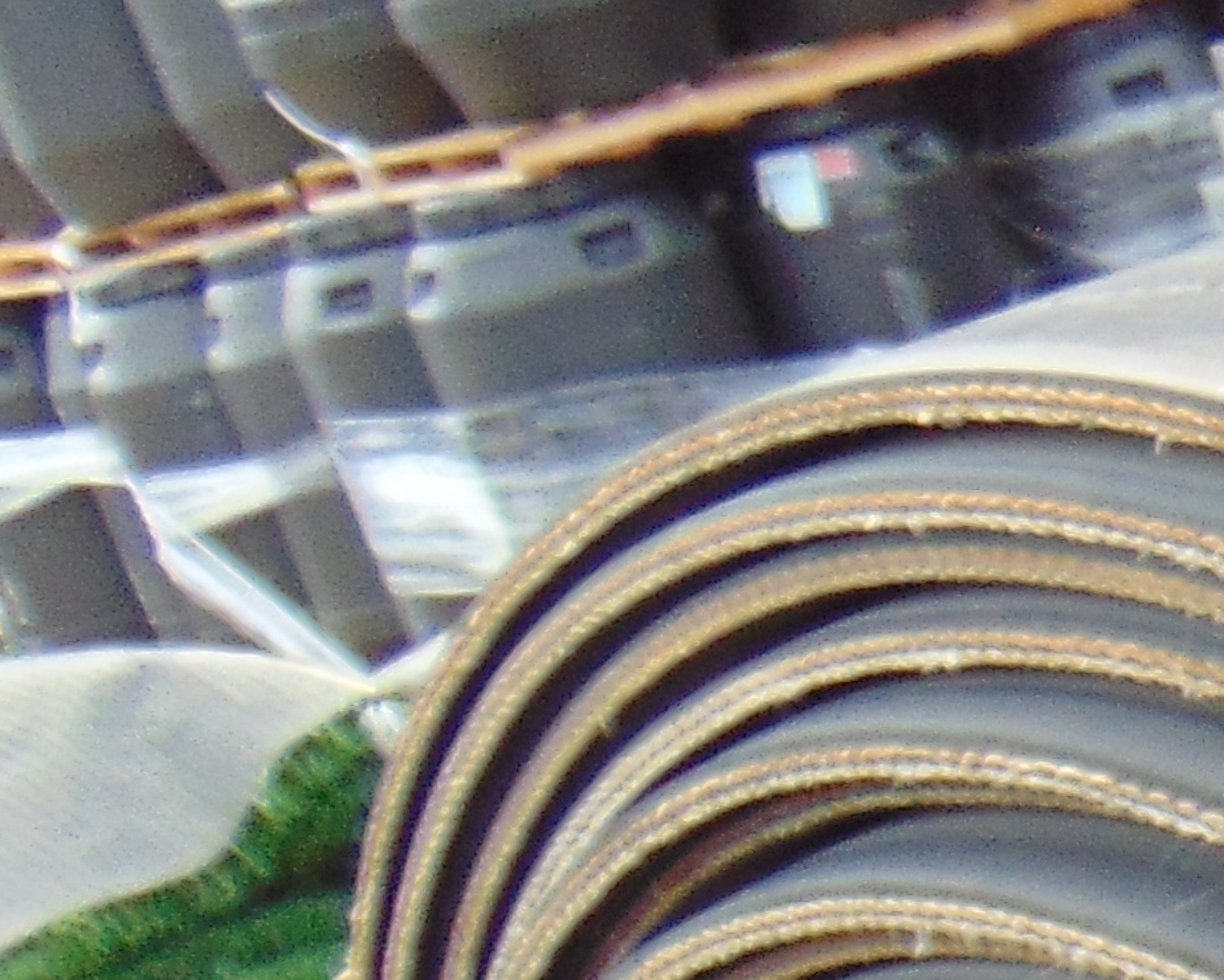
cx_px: 2794
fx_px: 4929
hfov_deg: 11.9
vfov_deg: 11.1
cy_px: 1294
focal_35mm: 136
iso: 80
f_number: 3
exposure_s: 1/200
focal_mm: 4.5
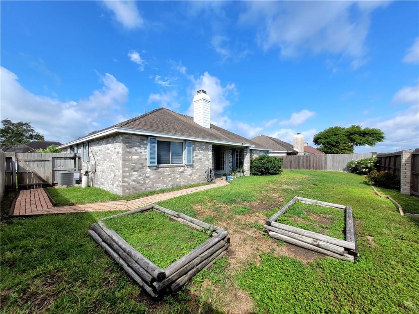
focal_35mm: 13
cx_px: 210
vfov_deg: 89.9
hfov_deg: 106.2
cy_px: 157
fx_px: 157
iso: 40
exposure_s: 1/1429
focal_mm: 1.74
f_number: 2.2
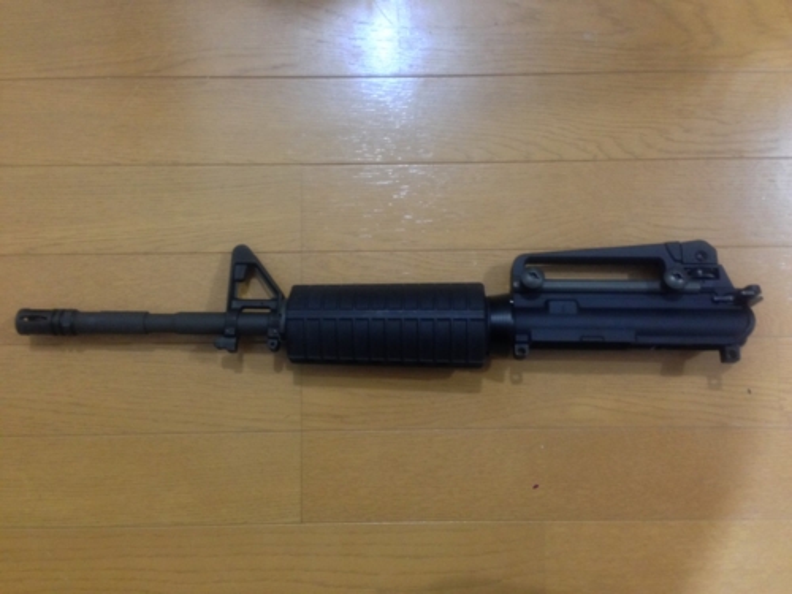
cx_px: 396
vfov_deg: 42.9
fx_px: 755
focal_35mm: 33
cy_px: 297
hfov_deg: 55.4
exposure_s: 1/15
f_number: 2.4
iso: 400
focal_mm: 4.12
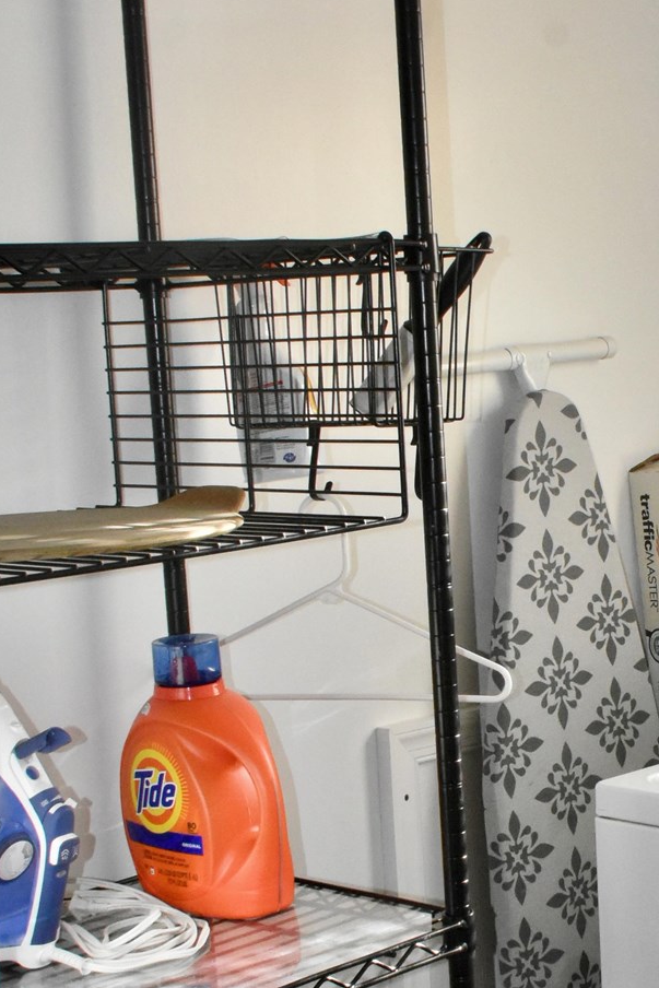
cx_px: 642
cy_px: 622
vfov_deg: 25.2
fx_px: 2203
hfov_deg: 16.7
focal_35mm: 80
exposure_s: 1/60
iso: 2800
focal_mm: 21
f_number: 14
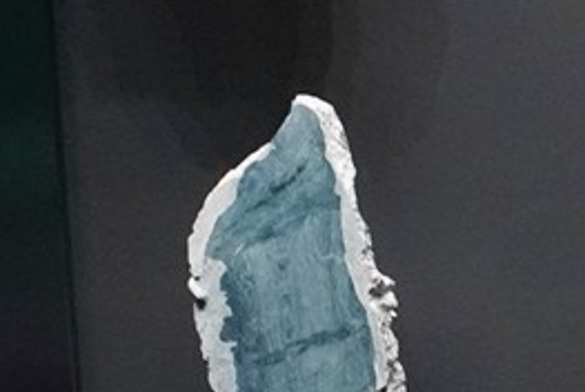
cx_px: 2220
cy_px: 67
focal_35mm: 304
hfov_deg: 5.9
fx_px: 4945
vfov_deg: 4.5
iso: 6400
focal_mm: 40
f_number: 10
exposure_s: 1/80
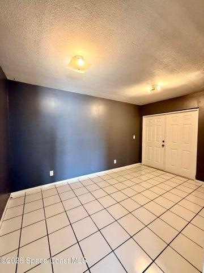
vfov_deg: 102.1
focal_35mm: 14
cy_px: 136
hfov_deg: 85.7
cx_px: 102
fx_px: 110
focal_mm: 2.22
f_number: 2.2
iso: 320
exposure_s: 1/120
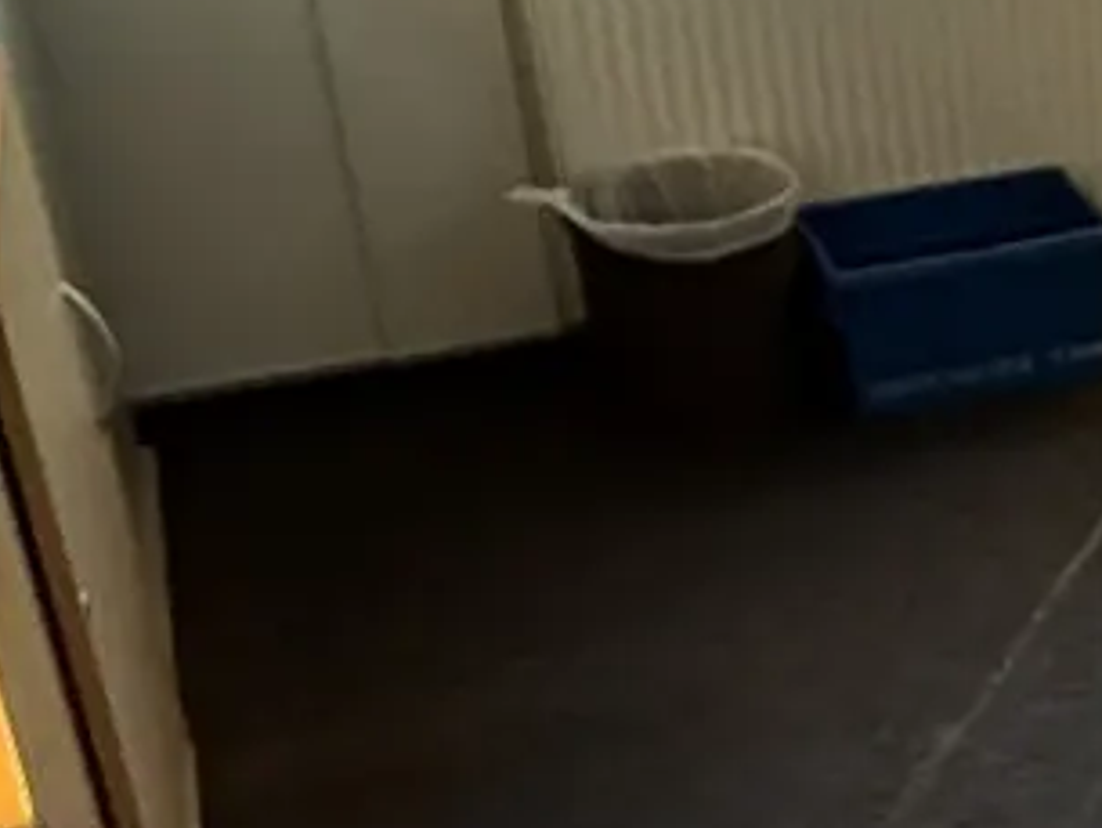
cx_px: 1579
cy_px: 463
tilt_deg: -24.5
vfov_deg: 16.8
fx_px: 2803
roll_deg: -0.9
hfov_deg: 19.7
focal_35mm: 88
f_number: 2.2
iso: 250
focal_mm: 2.22
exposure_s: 1/49
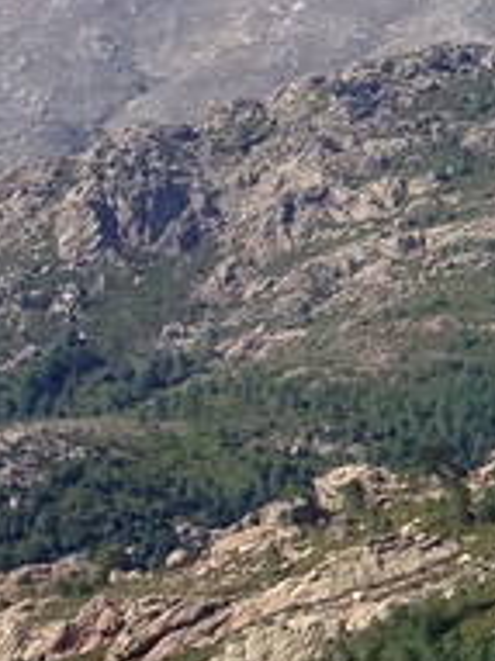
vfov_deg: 9.0
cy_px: 488
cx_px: 1523
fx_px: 4199
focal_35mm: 220
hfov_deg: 6.2
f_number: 2.4
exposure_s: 1/1042
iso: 64
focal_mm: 4.28
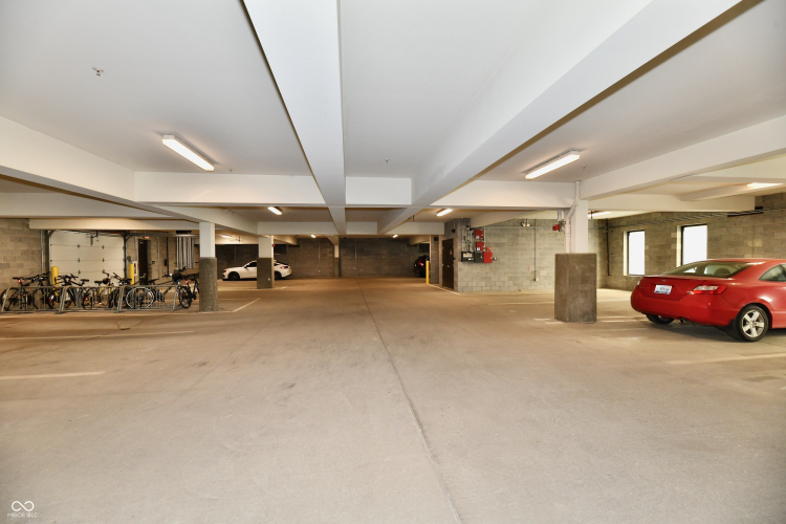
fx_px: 306
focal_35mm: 14
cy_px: 262
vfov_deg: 81.2
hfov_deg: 104.3
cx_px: 393
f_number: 6.3
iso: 640
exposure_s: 1/60
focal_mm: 14
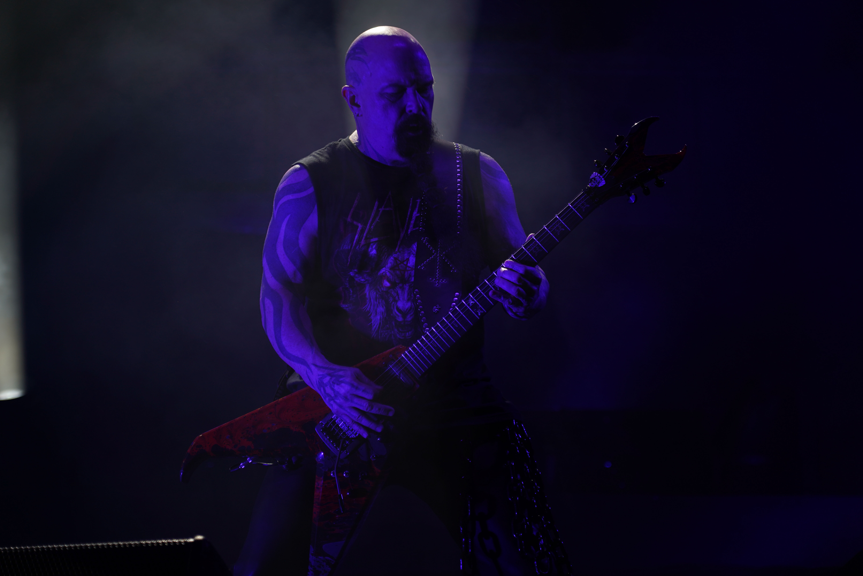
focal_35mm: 105
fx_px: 2517
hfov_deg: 19.5
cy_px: 288
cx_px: 432
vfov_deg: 13.0
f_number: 4
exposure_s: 1/125
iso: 100
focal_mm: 105
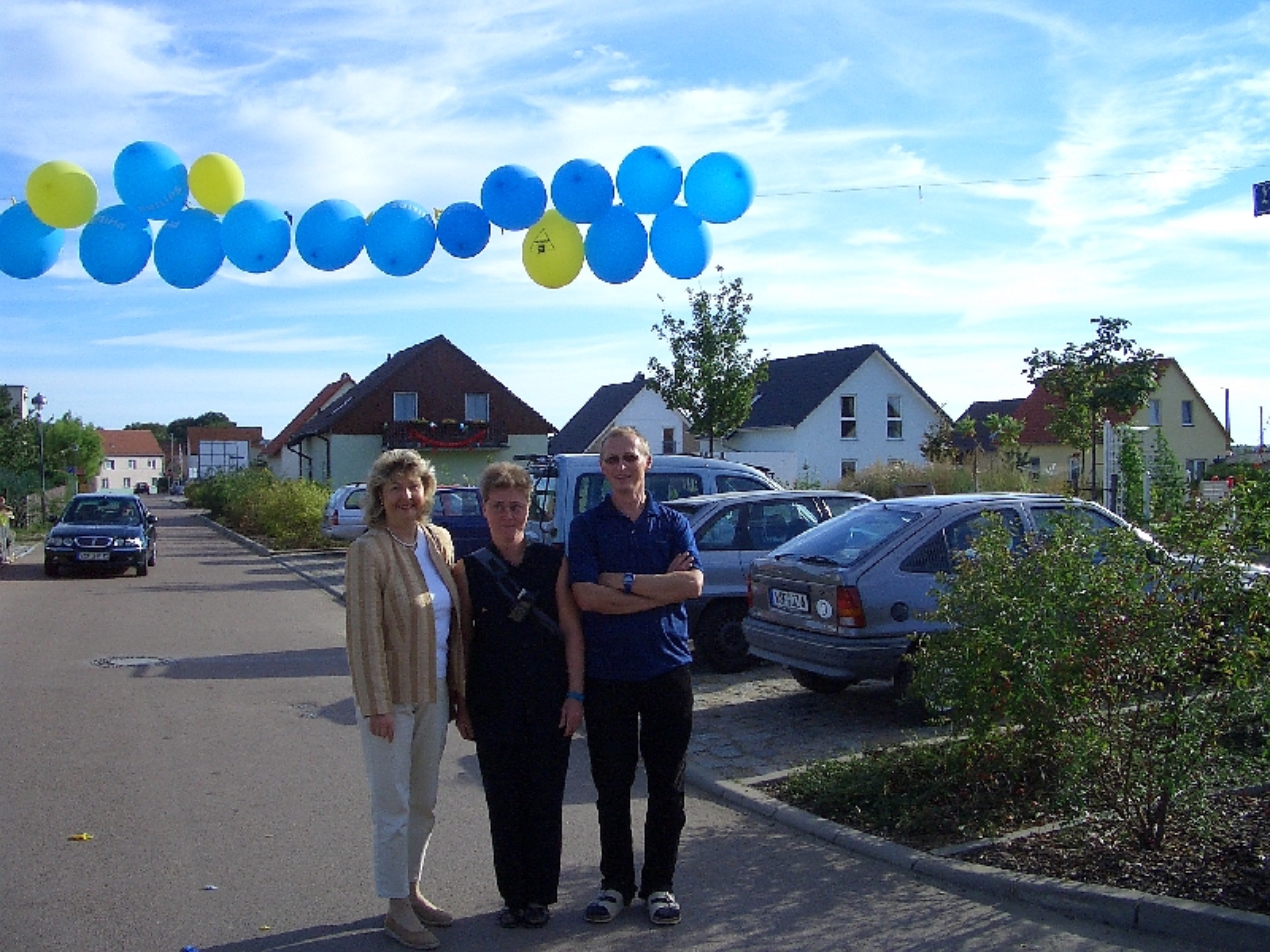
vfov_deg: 40.7
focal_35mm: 35
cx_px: 635
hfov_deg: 52.6
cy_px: 476
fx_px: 1284
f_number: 4.3
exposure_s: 1/800
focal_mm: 5.8
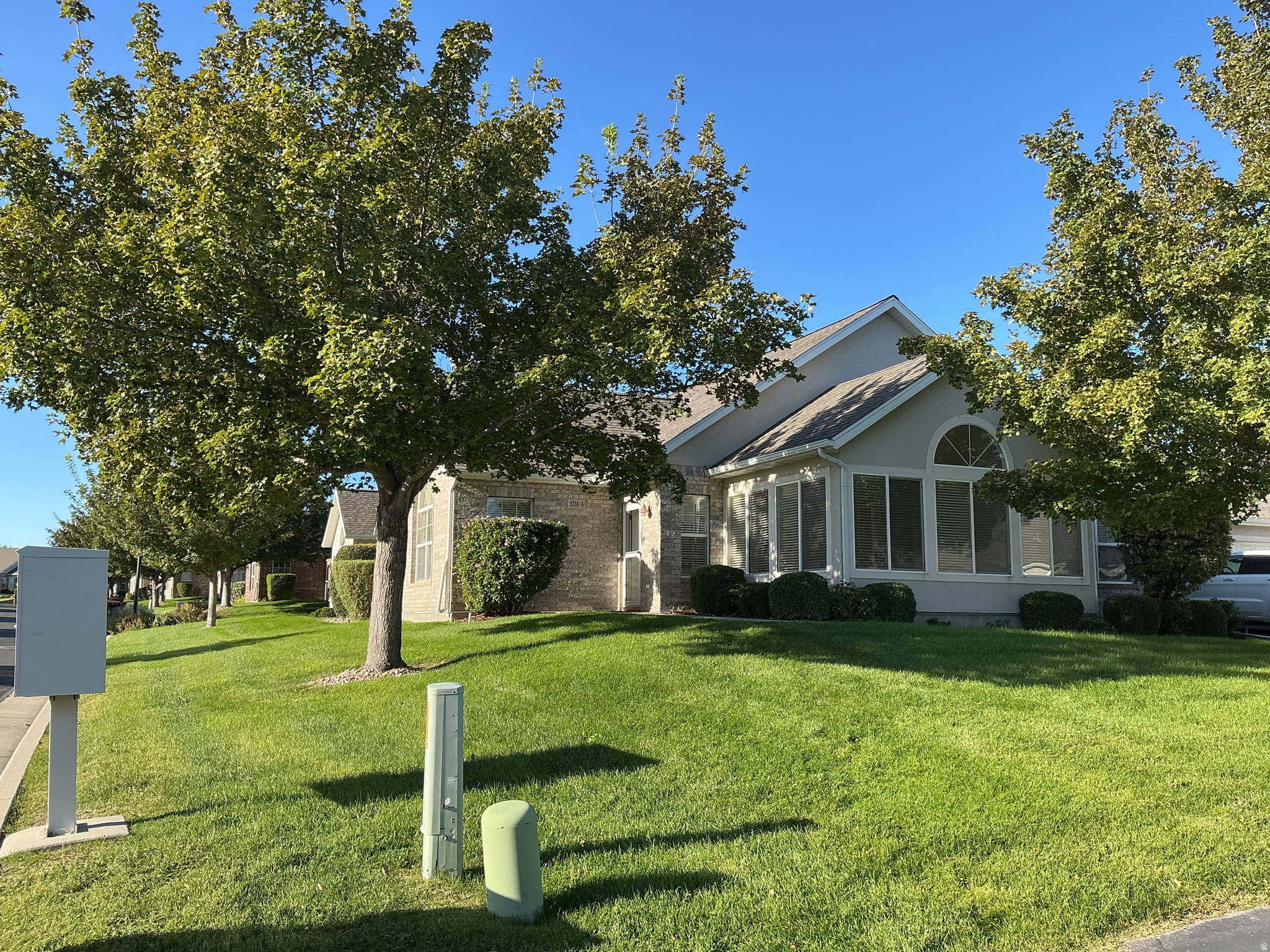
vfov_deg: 48.2
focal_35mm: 29
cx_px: 635
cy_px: 476
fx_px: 1064
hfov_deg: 61.7
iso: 25
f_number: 1.8
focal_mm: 3
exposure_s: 1/635
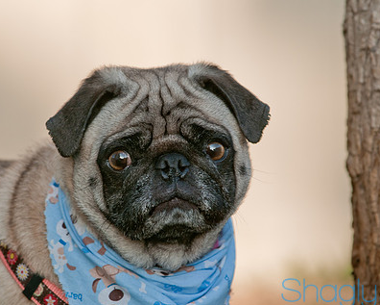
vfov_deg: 3.8
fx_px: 4635
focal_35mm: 412
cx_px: 156
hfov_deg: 4.7
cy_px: 154
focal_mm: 200
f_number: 5
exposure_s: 1/640
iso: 250
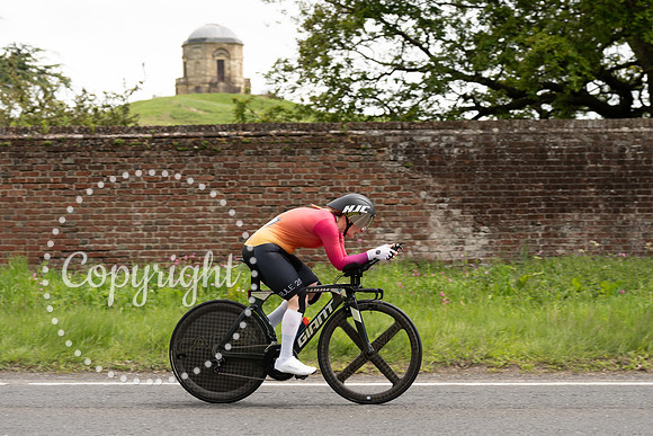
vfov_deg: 17.2
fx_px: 1436
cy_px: 233
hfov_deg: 25.6
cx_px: 329
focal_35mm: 79
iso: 320
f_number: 4.5
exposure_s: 1/1000
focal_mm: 70
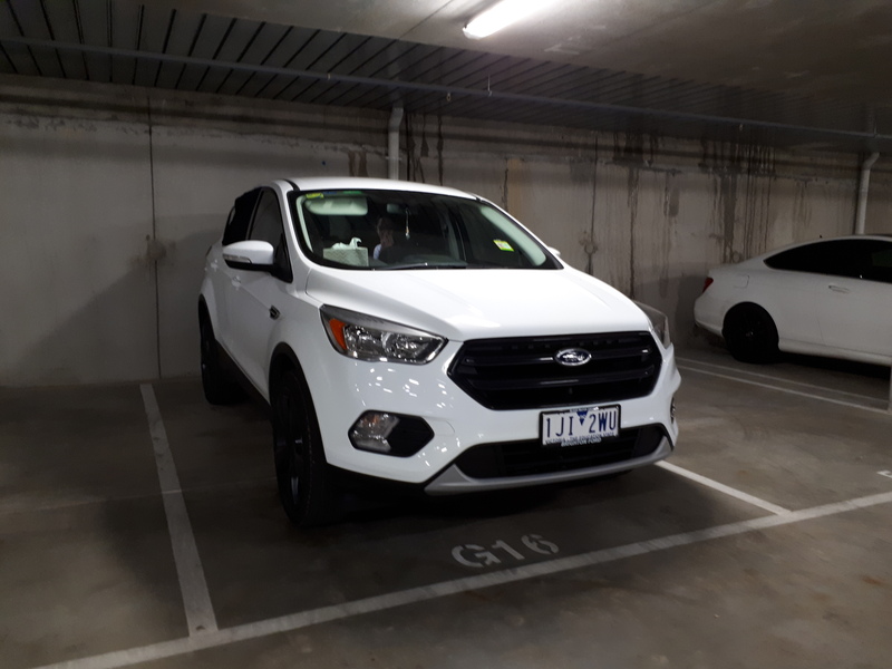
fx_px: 696
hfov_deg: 65.3
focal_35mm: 27
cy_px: 334
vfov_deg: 51.4
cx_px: 446
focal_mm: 3.6
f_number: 1.9
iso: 160
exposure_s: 1/20
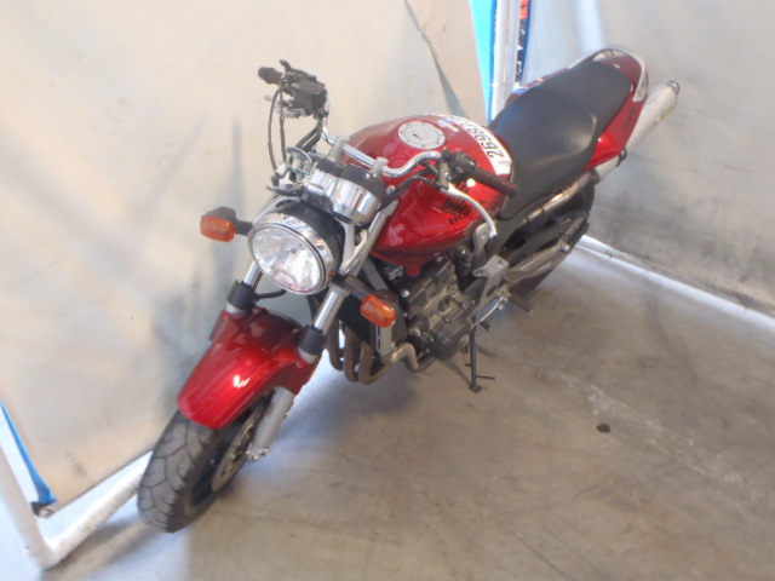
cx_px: 388
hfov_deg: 63.4
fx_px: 627
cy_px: 290
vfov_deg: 49.7
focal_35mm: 28
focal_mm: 5
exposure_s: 1/10
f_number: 3.5
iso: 200
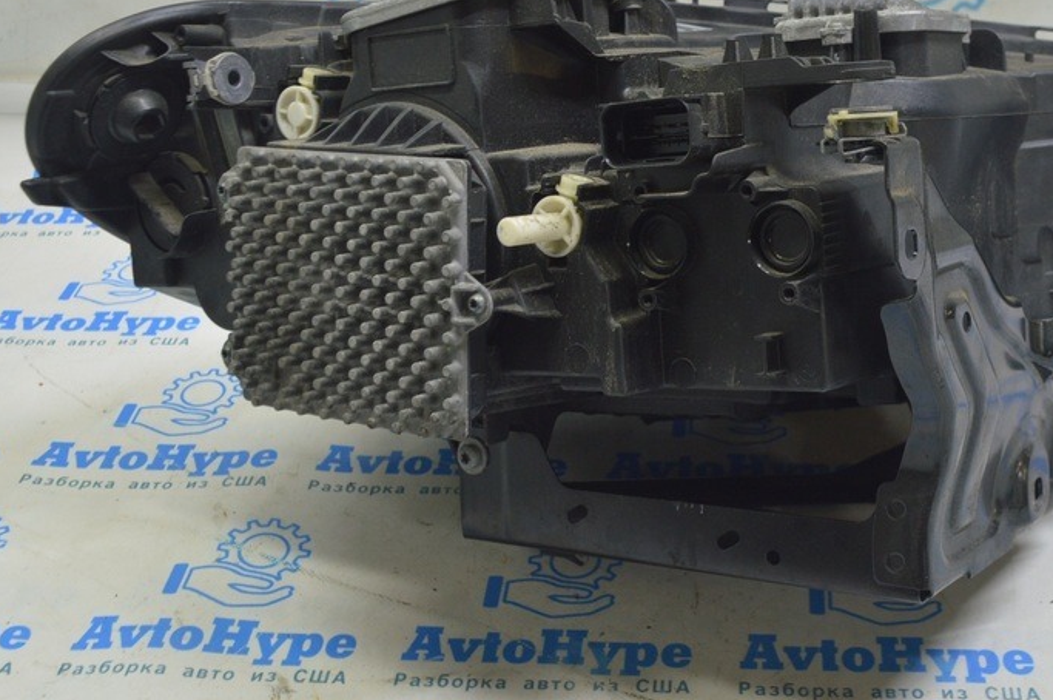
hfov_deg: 36.7
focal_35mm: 54
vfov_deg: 24.9
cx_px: 661
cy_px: 264
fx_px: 1578
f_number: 5.6
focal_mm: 24
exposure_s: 1/20
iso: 400
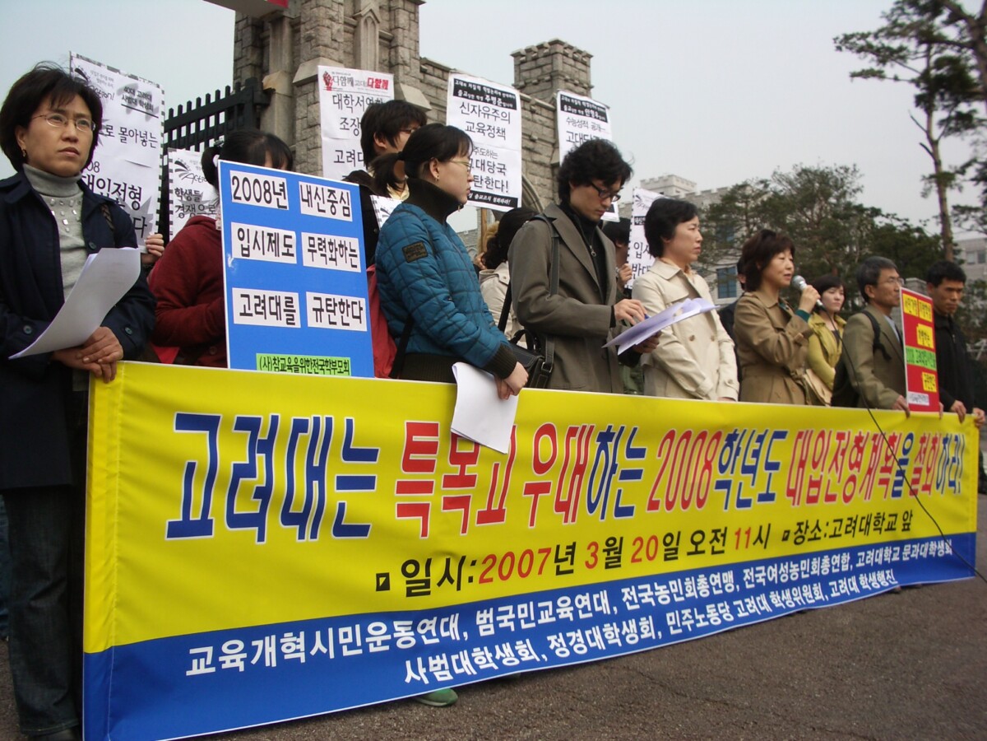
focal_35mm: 35
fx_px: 998
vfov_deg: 40.7
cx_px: 494
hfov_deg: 52.6
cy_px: 370
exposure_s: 1/400
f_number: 4.3
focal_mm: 5.8
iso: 80
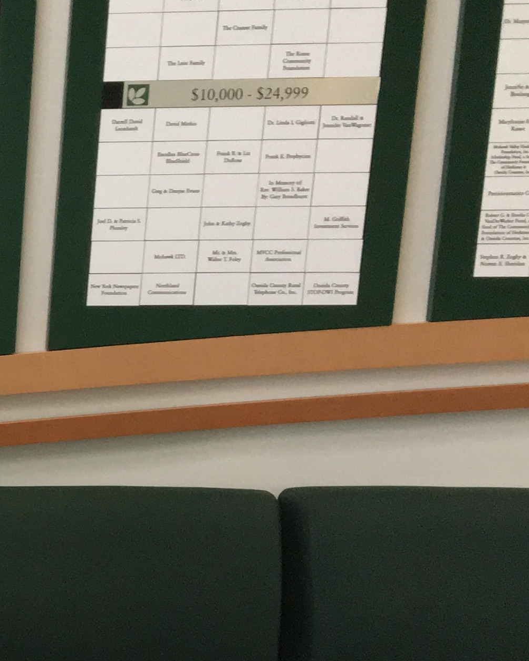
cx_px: -524
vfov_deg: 20.5
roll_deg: +0.7
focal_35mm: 91
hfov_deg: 14.2
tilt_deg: -12.3
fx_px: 1781
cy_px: 626
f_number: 2.2
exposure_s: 1/30
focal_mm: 4.15
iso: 100
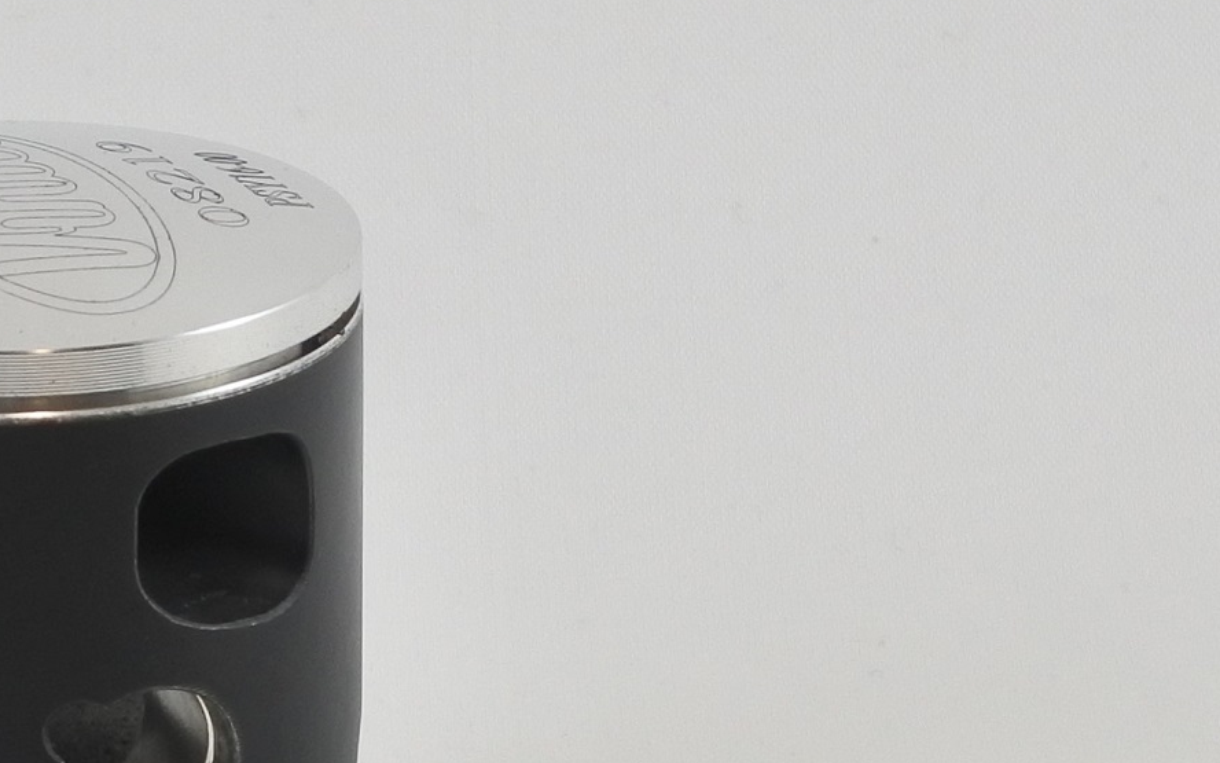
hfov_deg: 18.8
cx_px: 32
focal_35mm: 108
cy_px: 790
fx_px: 3591
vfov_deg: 12.0
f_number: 4.5
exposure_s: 1/160
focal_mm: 18
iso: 400
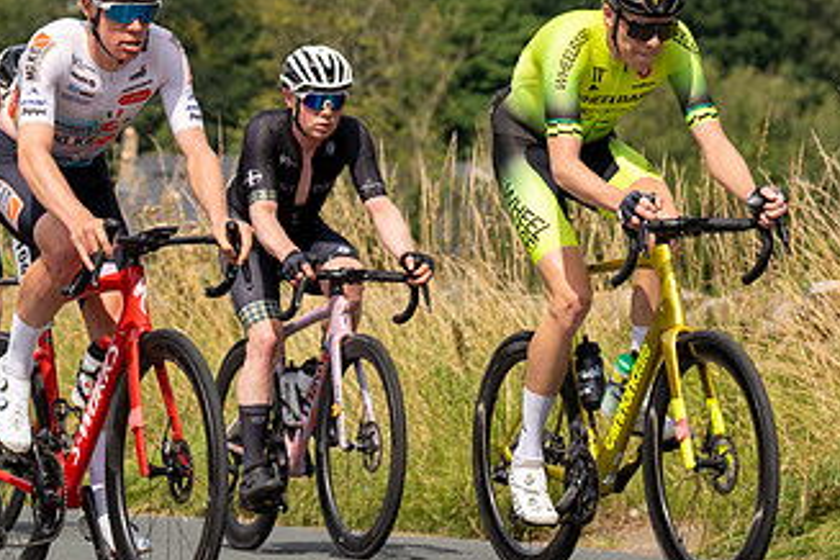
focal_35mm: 203
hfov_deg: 10.1
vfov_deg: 6.7
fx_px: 4736
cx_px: 47
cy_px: 21
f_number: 4.5
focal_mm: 87
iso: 100
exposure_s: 1/800
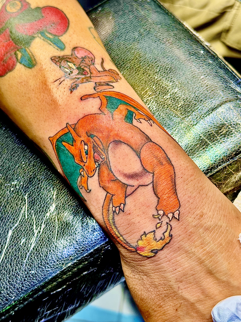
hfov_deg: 30.3
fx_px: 446
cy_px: 161
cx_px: 120
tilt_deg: -54.9
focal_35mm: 48
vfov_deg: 39.7
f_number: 1.78
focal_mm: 6.86
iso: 64
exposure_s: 1/120
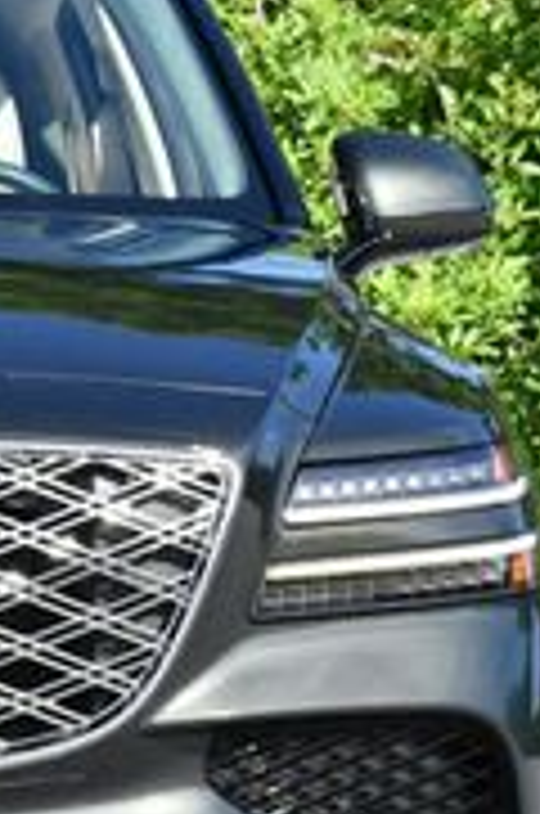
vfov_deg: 6.9
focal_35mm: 298
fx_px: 6730
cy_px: 508
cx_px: -382
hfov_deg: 4.6
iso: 200
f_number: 8
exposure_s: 1/250
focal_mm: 42
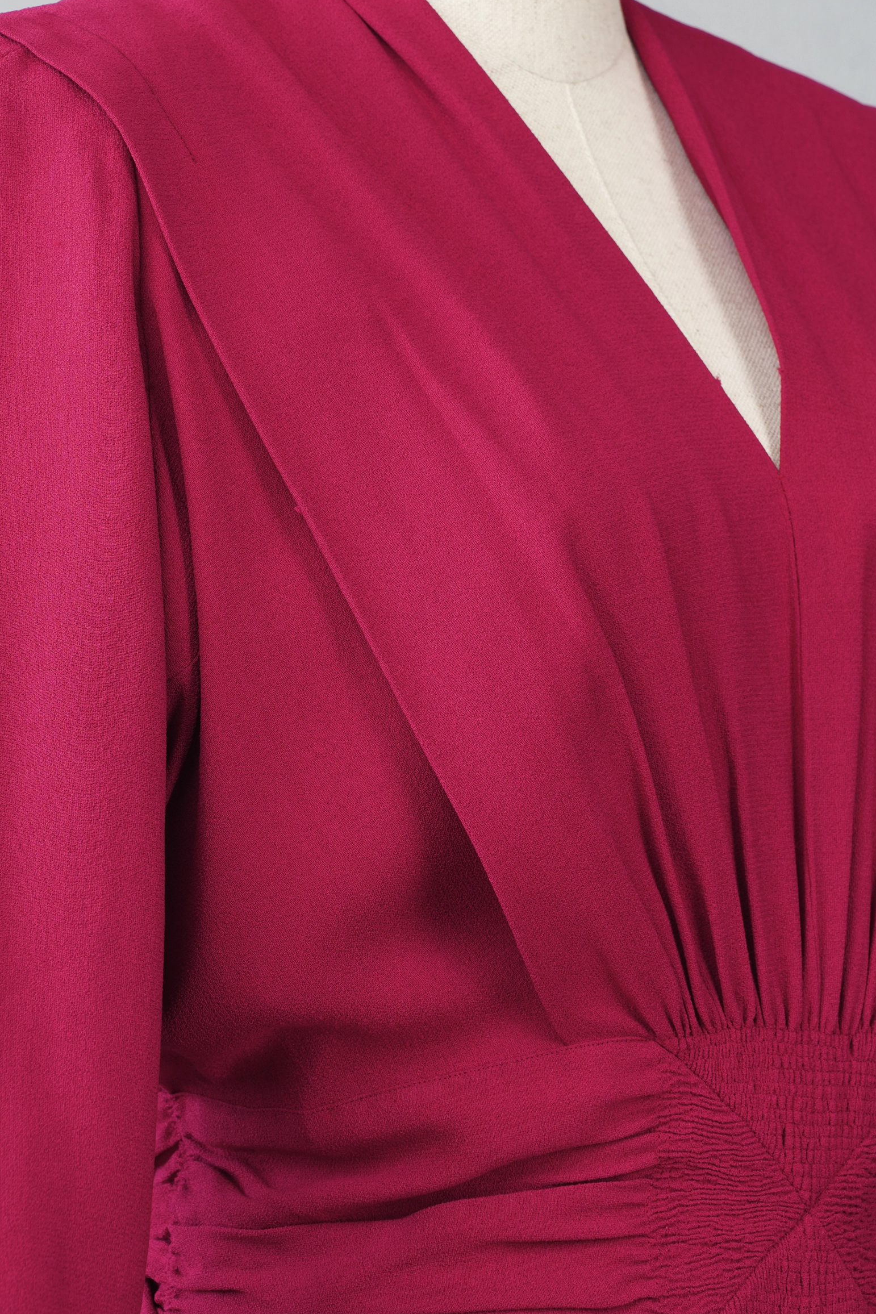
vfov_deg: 10.1
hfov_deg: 6.7
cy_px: 639
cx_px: 418
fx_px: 7432
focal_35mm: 204
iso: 400
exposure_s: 1/30
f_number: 8
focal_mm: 109
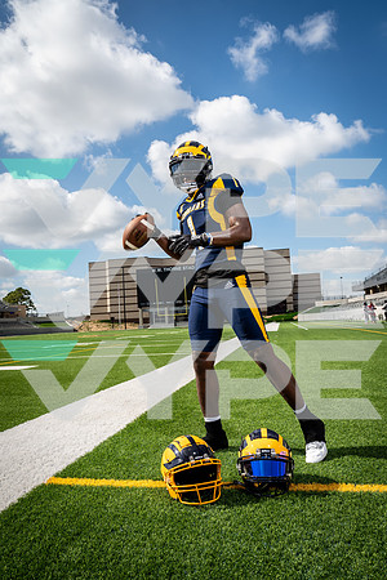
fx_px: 468
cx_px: 194
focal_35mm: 29
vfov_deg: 63.7
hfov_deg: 45.0
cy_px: 290
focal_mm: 29
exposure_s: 1/250
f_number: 8
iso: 125
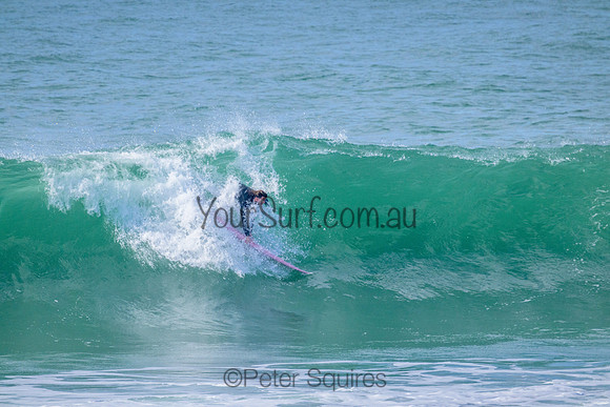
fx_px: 13558
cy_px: 204
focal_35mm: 800
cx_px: 305
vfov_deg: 1.7
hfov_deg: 2.6
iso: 1800
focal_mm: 800
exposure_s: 1/2000
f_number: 11
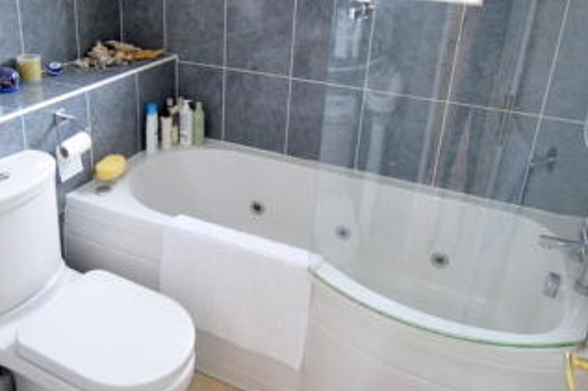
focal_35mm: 31
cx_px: 218
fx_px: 506
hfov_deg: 59.5
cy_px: 140
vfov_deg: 41.9
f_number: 3.5
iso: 1100
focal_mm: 10
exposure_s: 1/60
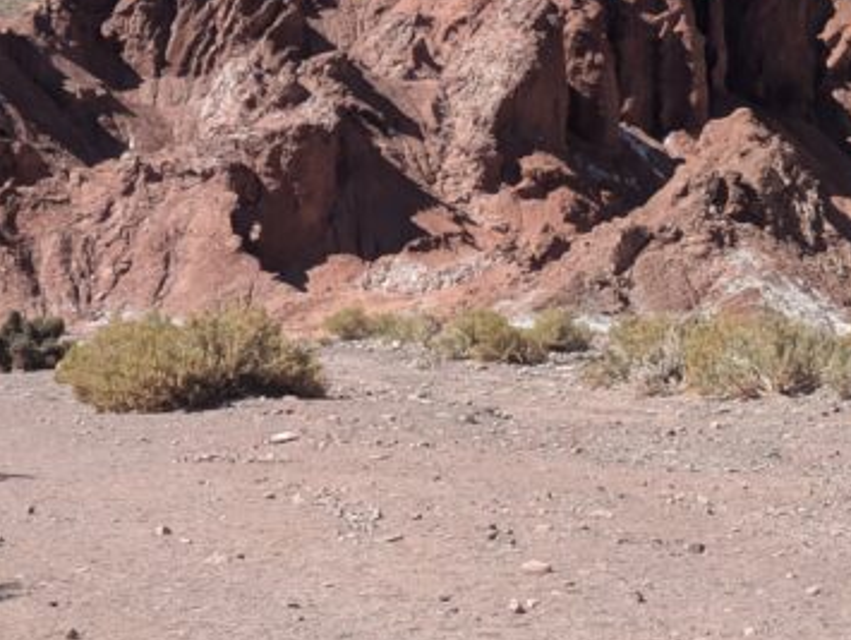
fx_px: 3618
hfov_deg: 13.2
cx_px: -43
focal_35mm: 147
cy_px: -111
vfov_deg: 10.0
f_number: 1.89
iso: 48
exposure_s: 1/1302
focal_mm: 5.43
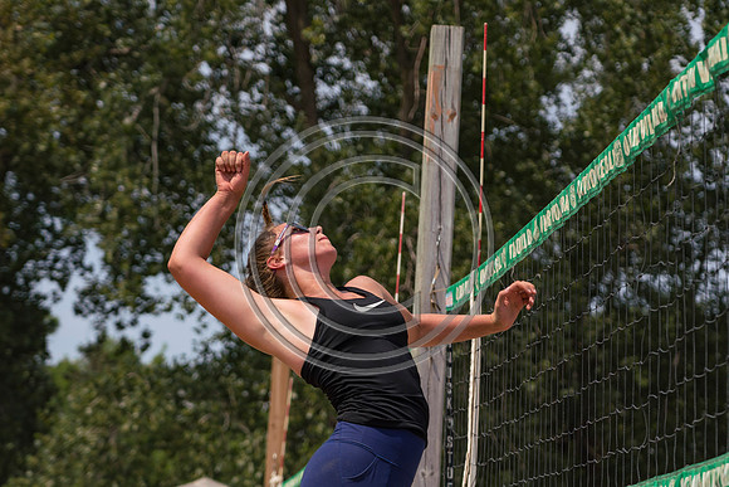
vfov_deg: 10.8
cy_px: 244
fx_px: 2572
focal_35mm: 127
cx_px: 364
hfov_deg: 16.1
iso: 200
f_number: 4
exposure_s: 1/2500
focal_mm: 85
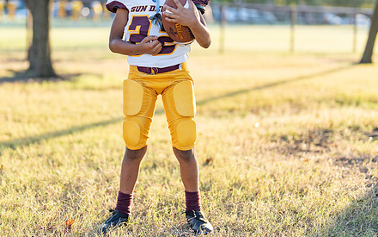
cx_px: 168
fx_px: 742
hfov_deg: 28.6
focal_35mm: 72
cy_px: 70
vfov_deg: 18.0
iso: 100
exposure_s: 1/1000
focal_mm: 50
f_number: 1.2
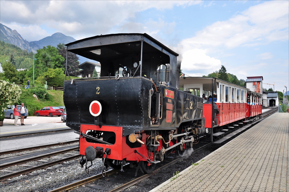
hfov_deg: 57.3
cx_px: 144
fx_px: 265
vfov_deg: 39.9
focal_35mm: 33
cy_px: 96
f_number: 9
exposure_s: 1/160
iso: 200
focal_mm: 22
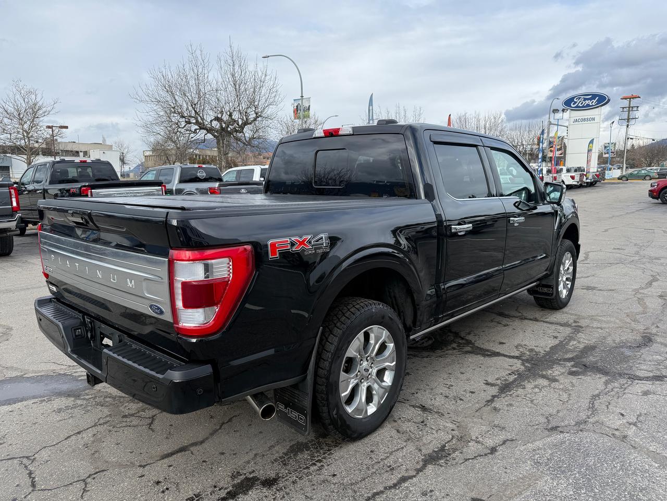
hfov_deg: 71.6
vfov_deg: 56.8
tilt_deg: -6.6
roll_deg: +0.4
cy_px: 250
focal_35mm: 24
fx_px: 462
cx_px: 334
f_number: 1.78
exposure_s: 1/1585
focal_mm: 6.76
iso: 80
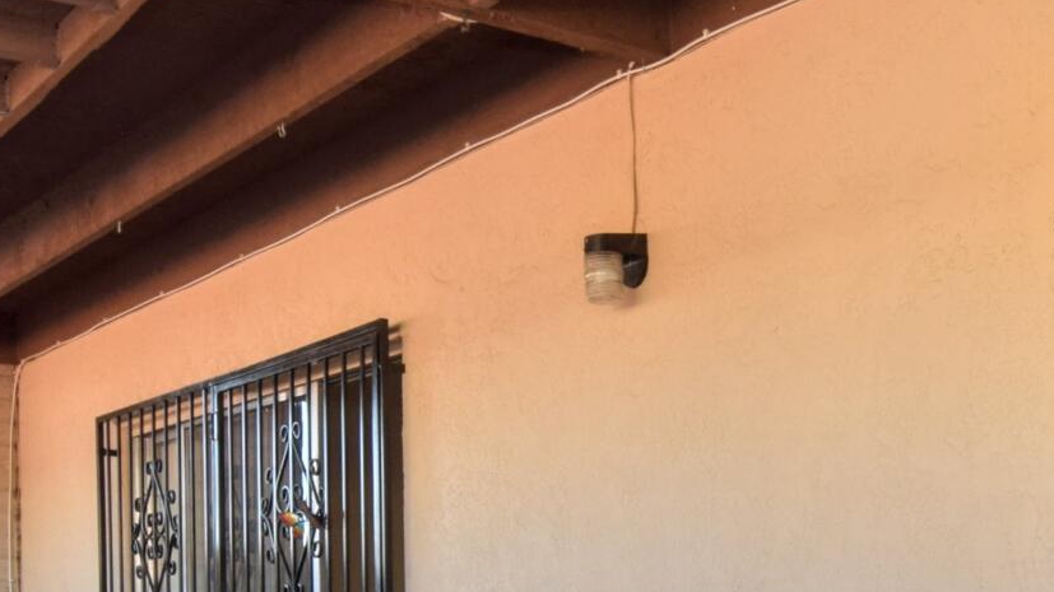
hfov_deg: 35.6
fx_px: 1593
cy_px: 752
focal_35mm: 57
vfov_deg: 19.6
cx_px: 819
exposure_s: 1/50
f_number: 9
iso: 400
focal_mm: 10
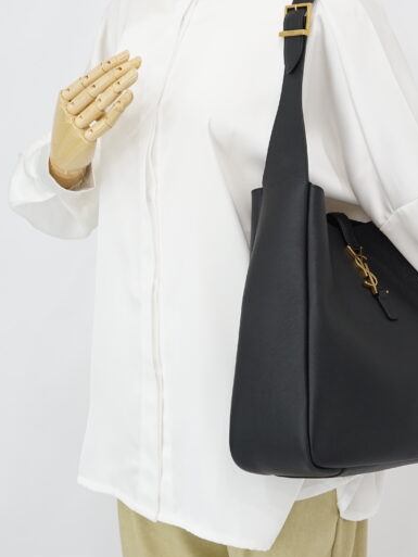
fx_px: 1545
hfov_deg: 15.4
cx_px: 274
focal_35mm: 96
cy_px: 225
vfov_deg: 20.4
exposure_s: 1/6
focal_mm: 50
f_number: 6.3
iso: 640
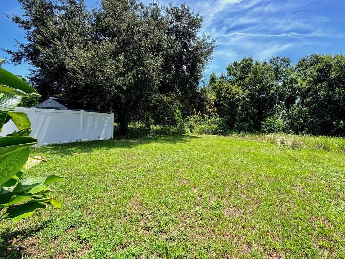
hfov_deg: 87.7
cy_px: 124
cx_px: 182
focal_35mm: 18
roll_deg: -1.8
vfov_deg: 71.6
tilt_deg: -1.8
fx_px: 179
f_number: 2.2
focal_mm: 2.22
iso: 32
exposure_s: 1/770
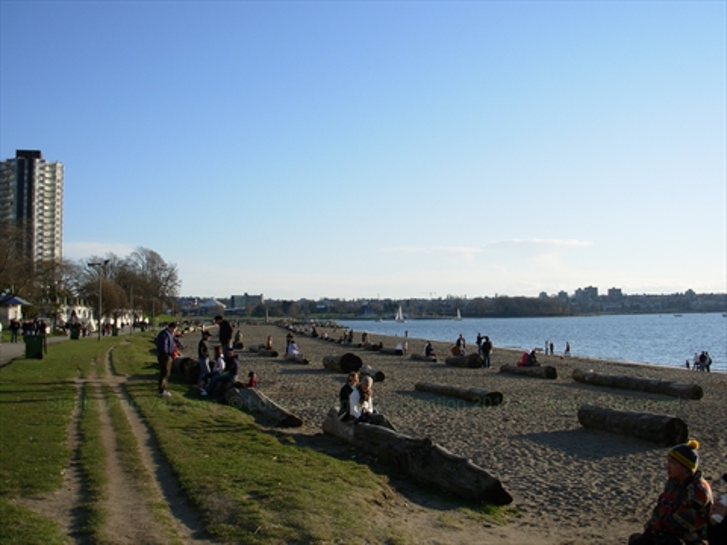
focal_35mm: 38
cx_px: 364
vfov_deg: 37.7
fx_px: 798
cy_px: 272
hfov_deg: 49.0
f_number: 2.9
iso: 50
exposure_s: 1/939
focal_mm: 6.3
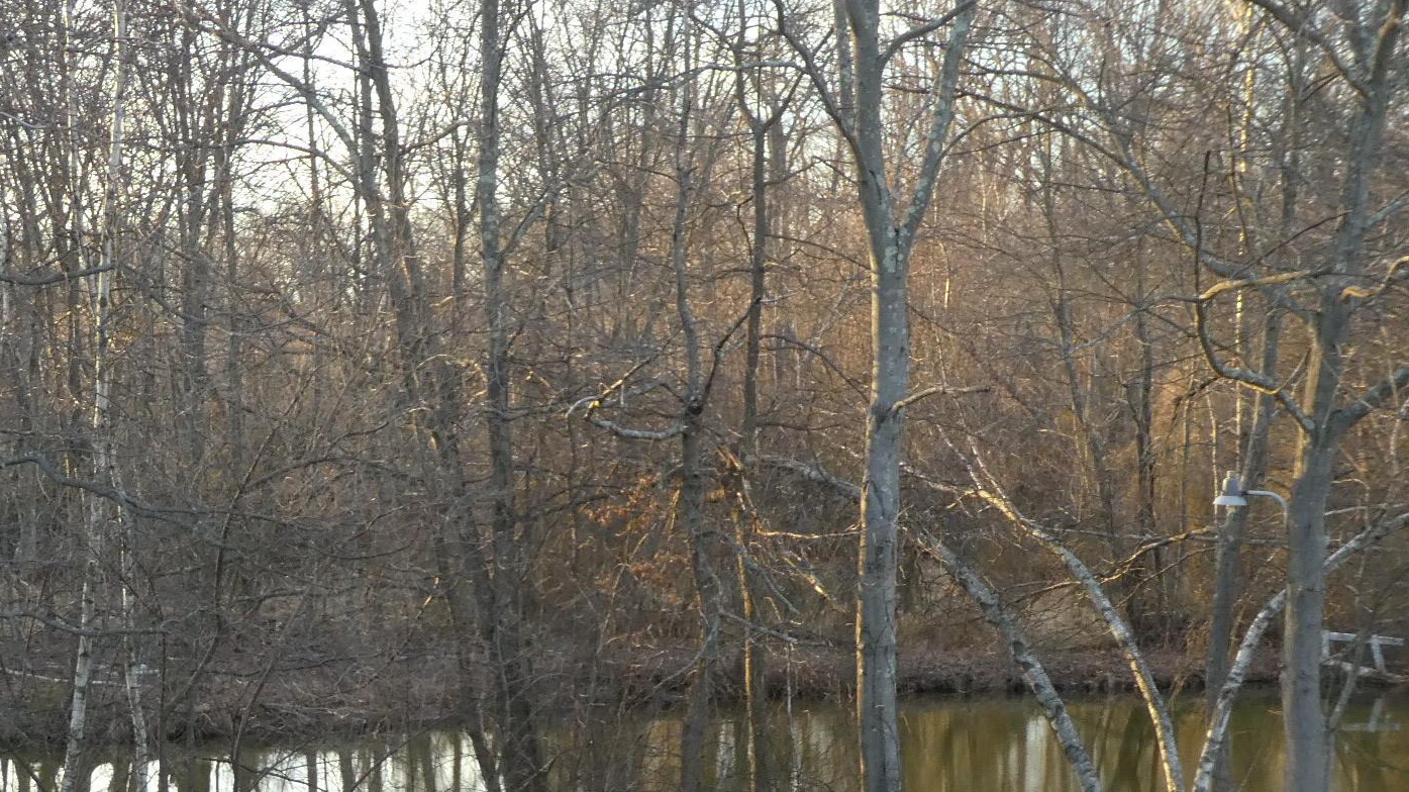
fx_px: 2801
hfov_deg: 28.1
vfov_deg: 16.0
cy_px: 607
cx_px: 530
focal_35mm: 75
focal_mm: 7.2
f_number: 3.8
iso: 250
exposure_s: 1/125
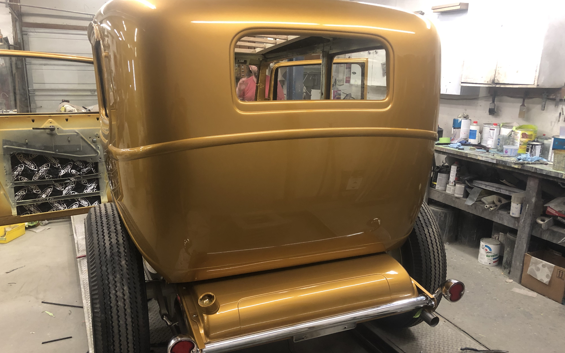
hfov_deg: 62.9
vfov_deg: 41.8
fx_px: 462
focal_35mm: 30
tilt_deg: -17.4
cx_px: 285
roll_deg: -1.3
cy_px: 193
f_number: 1.8
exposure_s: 1/15
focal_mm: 3.99
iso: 80
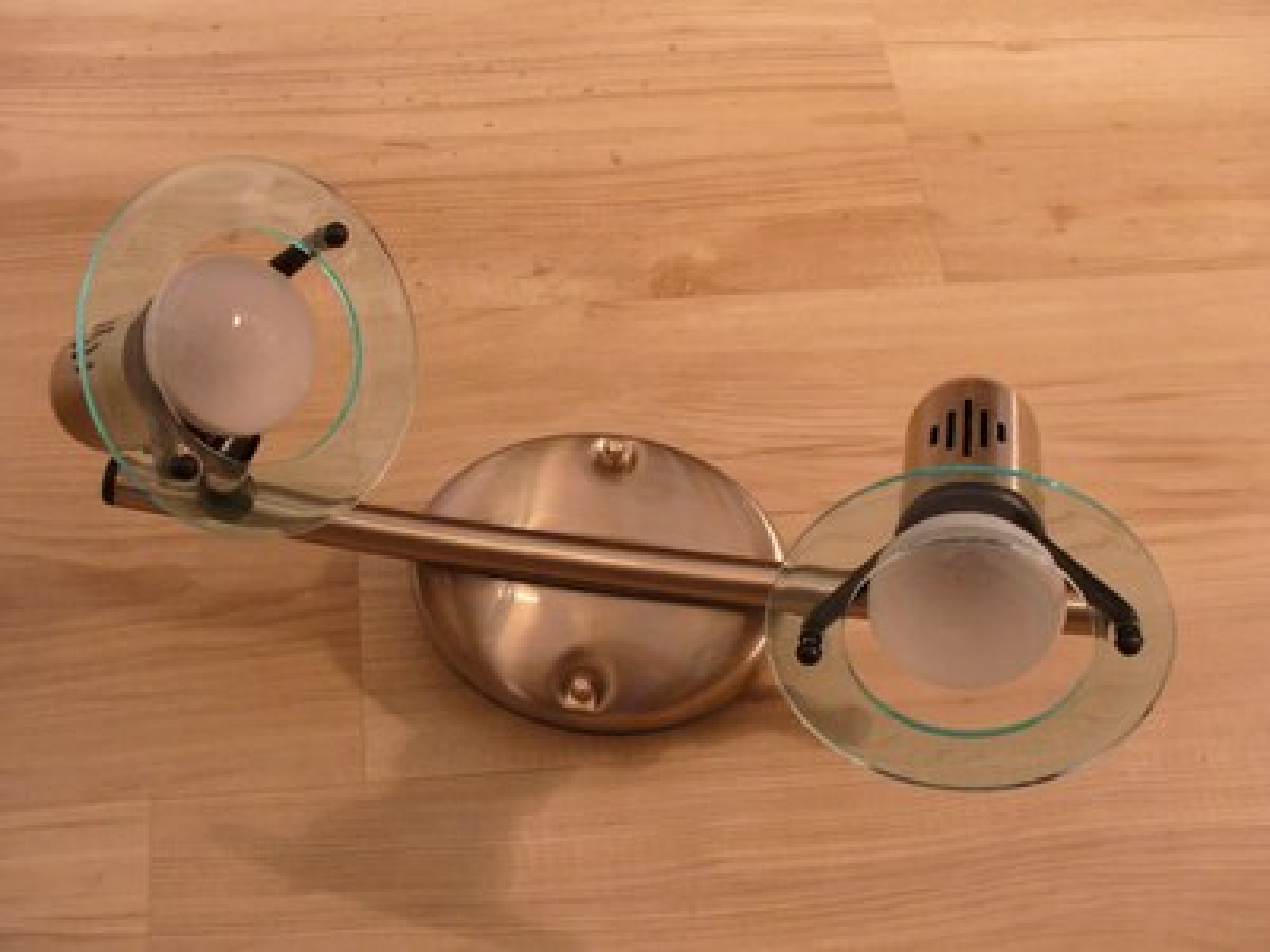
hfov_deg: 44.8
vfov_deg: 34.3
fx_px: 1541
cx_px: 635
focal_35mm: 42
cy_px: 476
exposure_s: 1/13
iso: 200
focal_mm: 7
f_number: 2.9
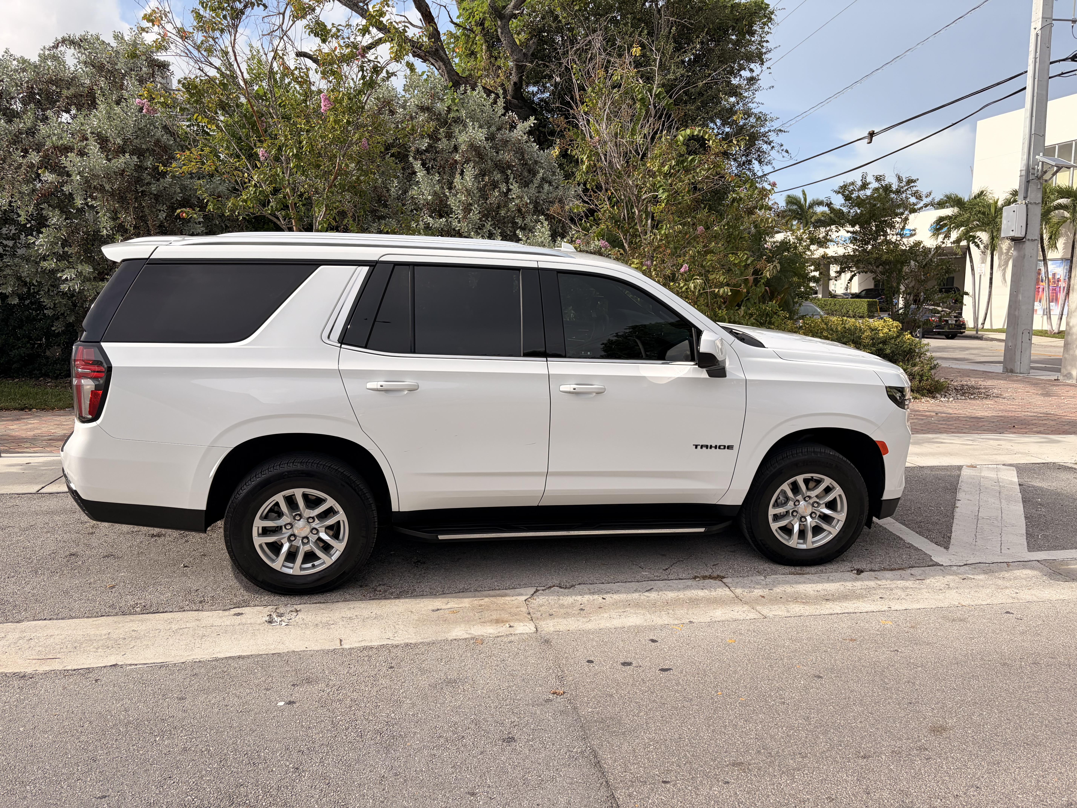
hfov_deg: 67.3
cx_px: 538
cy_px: 404
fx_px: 809
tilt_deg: -8.0
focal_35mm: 26
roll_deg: +0.4
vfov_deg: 53.1
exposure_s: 1/2865
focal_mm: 5.96
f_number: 1.6
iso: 50
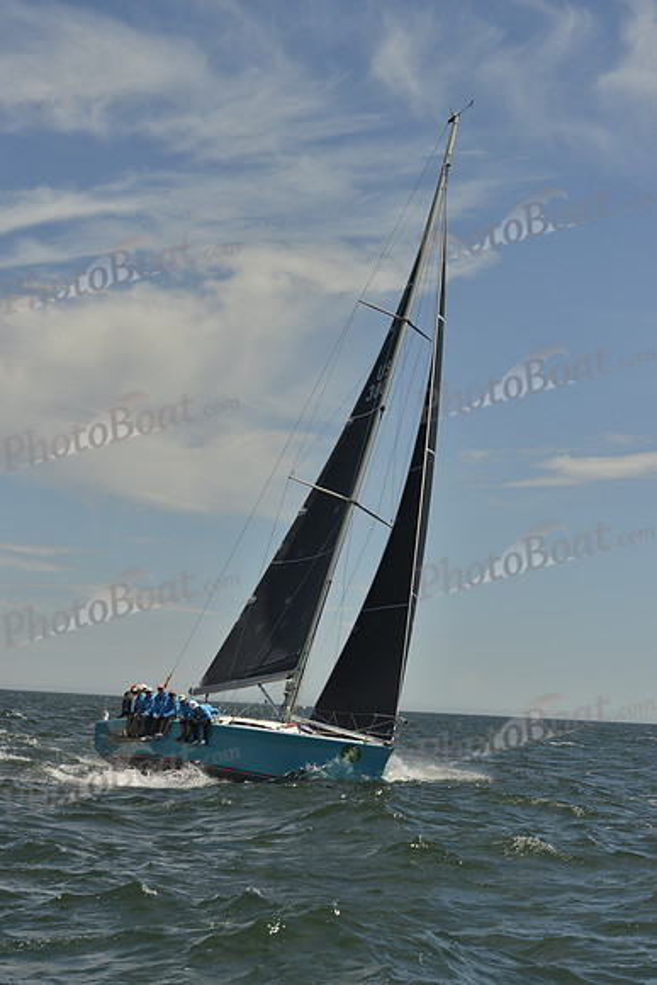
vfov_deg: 28.8
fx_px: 1915
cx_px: 328
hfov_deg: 19.5
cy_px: 492
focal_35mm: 70
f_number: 10
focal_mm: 70
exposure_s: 1/1600
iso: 280
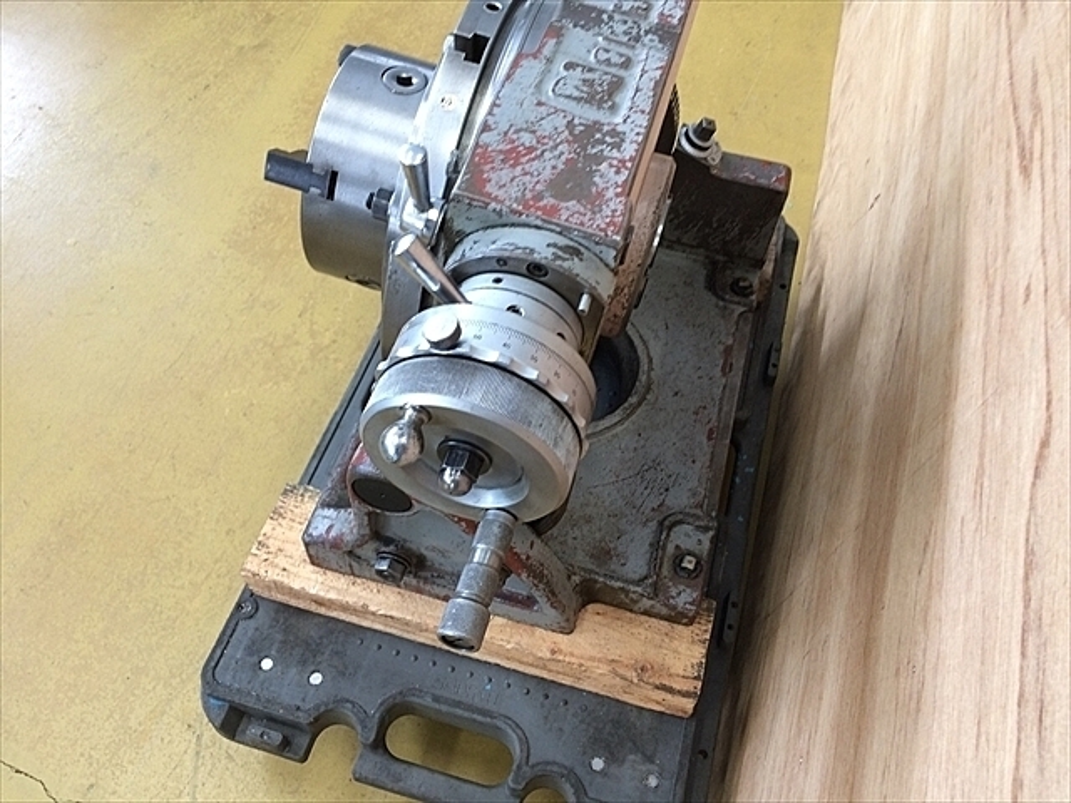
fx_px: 897
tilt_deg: -56.0
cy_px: 402
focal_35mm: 29
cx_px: 536
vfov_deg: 48.2
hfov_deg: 61.7
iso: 100
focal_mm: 4.15
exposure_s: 1/30
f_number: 2.2
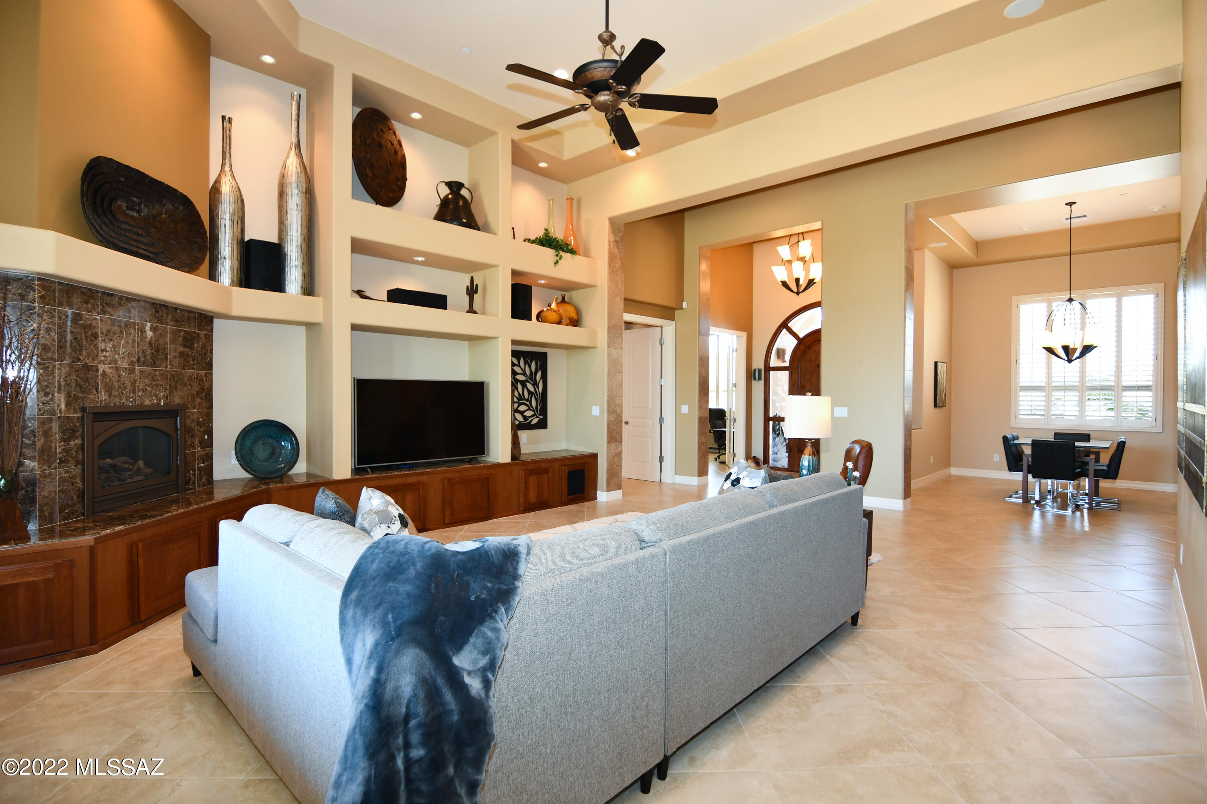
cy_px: 402
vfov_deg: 73.7
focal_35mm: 16
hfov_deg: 96.7
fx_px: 536
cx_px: 604
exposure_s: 1/60
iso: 400
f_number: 4
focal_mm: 11
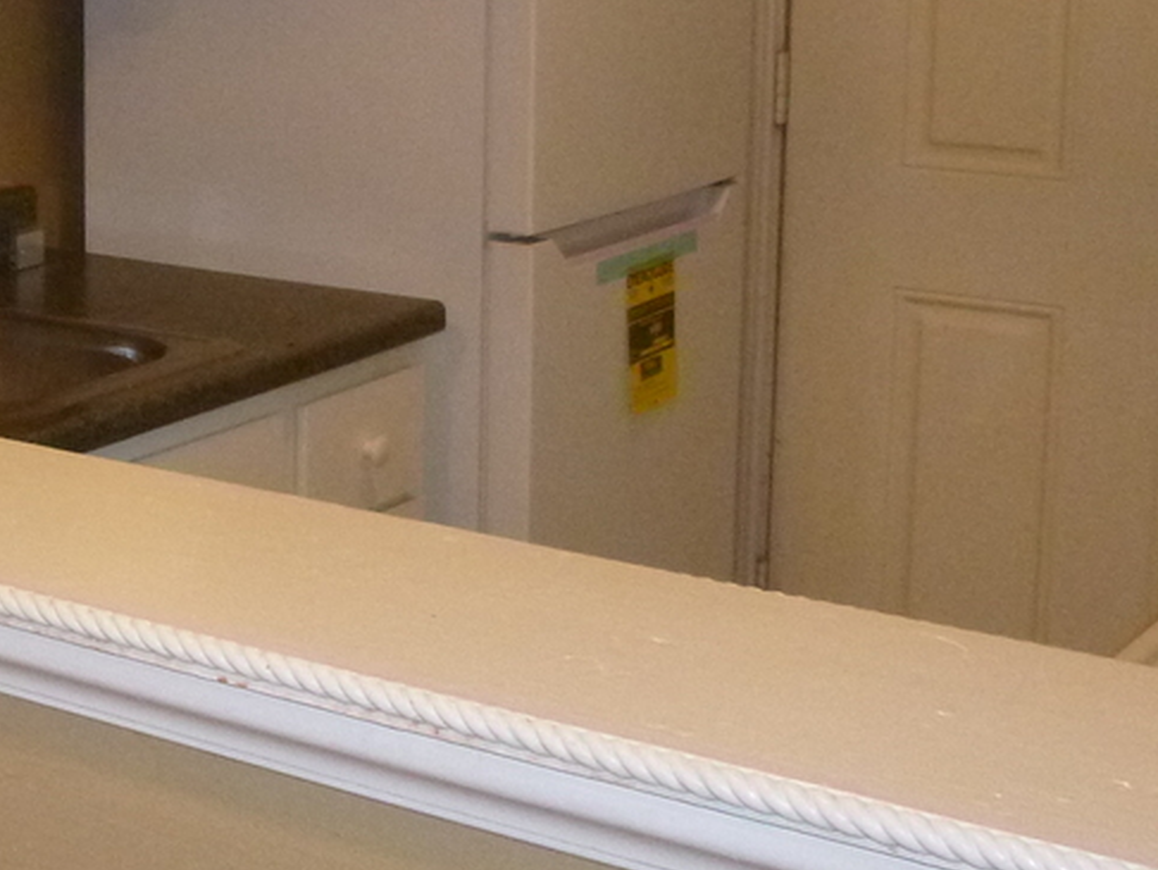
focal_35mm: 74
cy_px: 112
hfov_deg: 24.2
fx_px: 2477
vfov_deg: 19.6
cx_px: -179
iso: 400
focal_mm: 4.5
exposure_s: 1/60
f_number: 3.1
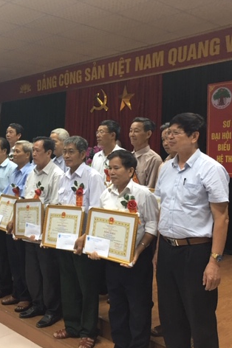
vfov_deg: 47.4
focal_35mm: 41
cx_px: 64
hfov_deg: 32.2
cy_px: 172
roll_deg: +0.3
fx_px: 396
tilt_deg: -2.9
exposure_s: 1/17
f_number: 2.2
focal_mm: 4.15
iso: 64
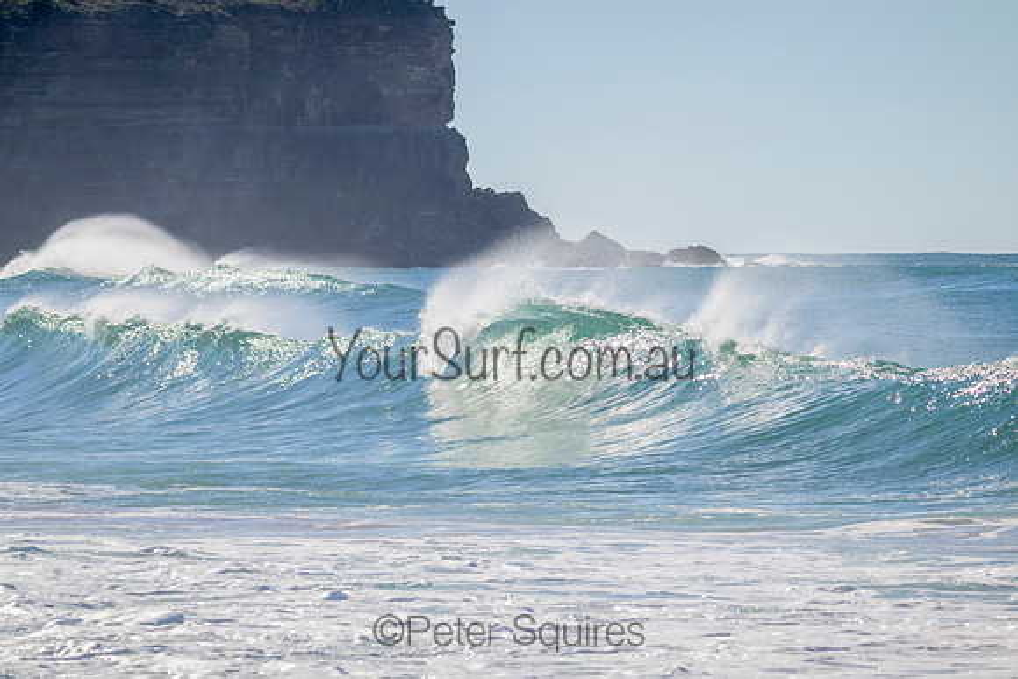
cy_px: 340
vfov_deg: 4.2
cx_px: 509
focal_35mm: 330
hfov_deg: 6.2
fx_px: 9333
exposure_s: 1/2000
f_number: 11
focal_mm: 330
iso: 560
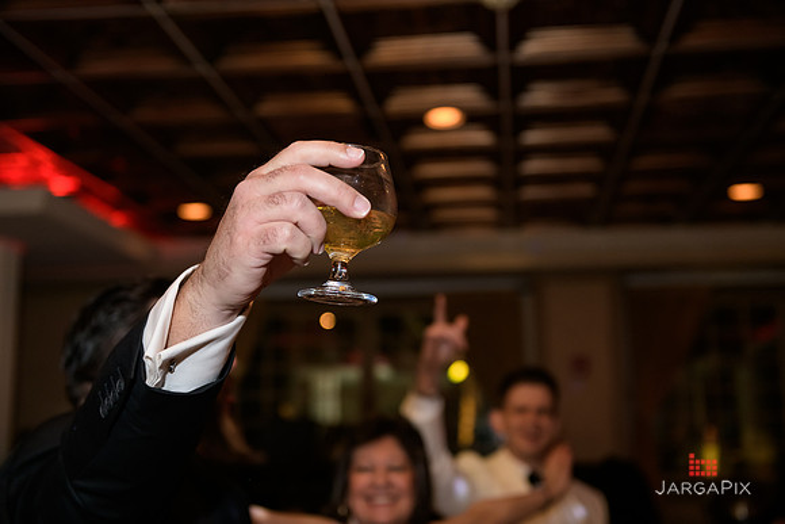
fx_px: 1047
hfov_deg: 41.1
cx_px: 392
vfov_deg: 28.1
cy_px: 262
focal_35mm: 48
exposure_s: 1/125
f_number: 3.2
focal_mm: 48
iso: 1600
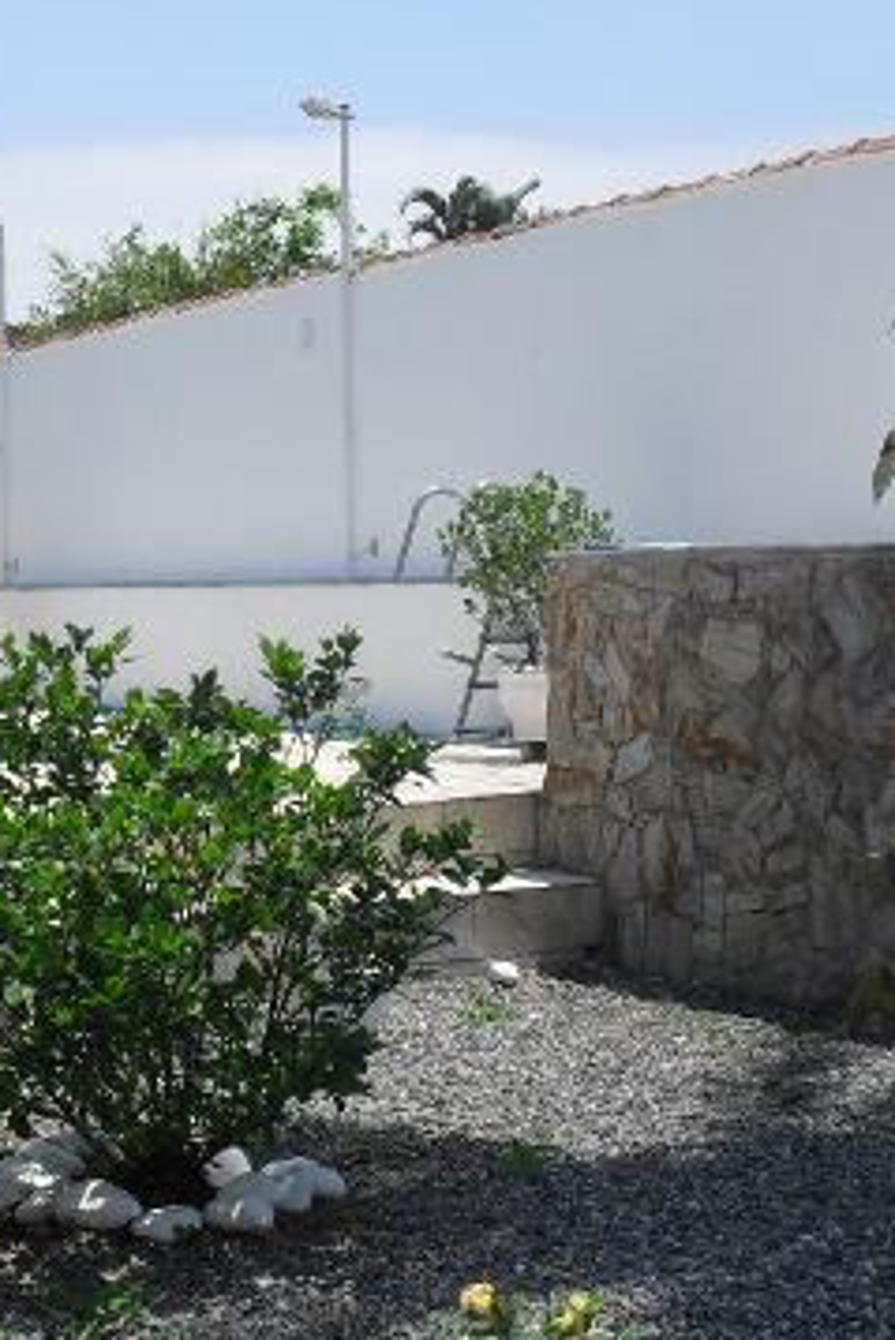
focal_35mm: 65
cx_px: 243
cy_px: 827
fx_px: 2421
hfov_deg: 20.8
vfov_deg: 30.8
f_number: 8.4
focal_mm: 6.3
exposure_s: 1/250
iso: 100
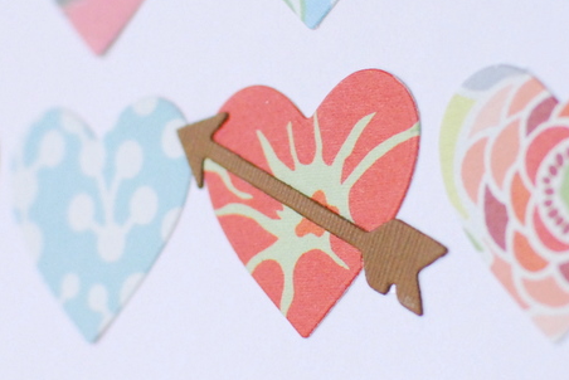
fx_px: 1469
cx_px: 360
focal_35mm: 93
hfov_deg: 21.9
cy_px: 216
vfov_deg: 14.7
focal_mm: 35
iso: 1600
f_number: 2.8
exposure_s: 1/80
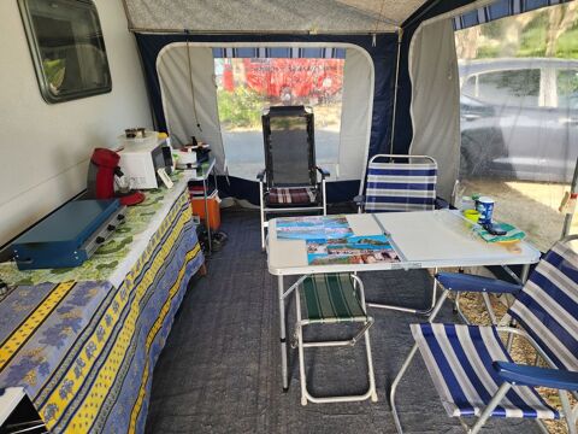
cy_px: 217
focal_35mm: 23
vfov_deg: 58.9
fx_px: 384
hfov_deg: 73.9
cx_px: 289
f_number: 1.8
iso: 32
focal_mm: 6.4
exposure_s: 1/180
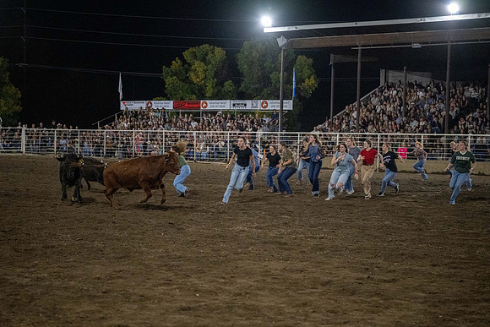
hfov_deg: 30.6
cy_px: 180
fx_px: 895
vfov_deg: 20.7
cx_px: 245
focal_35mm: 66
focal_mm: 56
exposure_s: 1/640
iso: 5000
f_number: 2.8
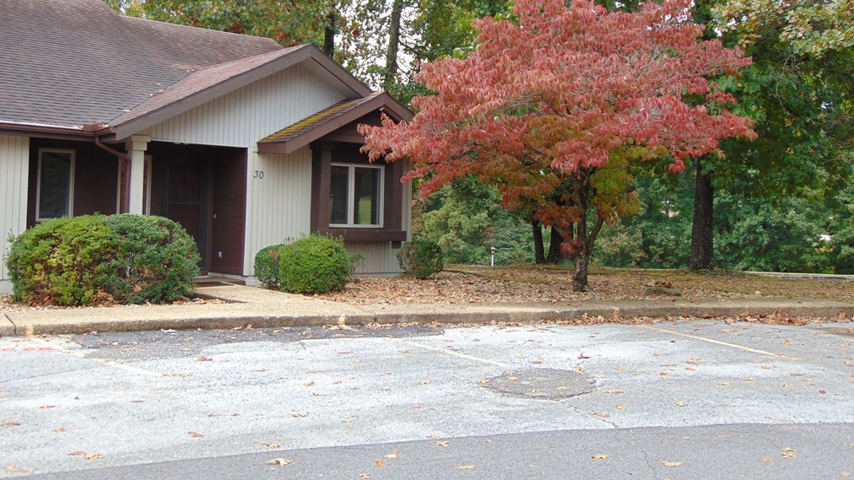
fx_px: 974
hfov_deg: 47.4
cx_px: 424
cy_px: 183
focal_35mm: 43
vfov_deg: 27.6
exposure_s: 1/100
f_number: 3.3
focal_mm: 6.9
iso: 80
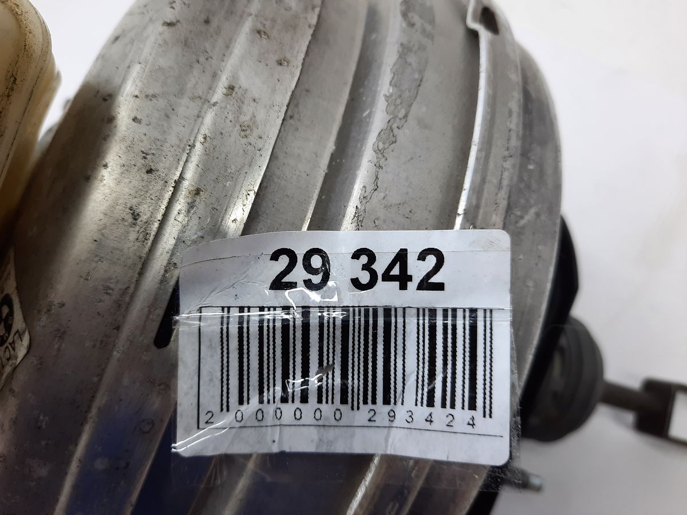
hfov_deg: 69.4
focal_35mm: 25
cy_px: 258
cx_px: 344
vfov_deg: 54.9
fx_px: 496
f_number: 2
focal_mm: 4.6
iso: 50
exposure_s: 1/50
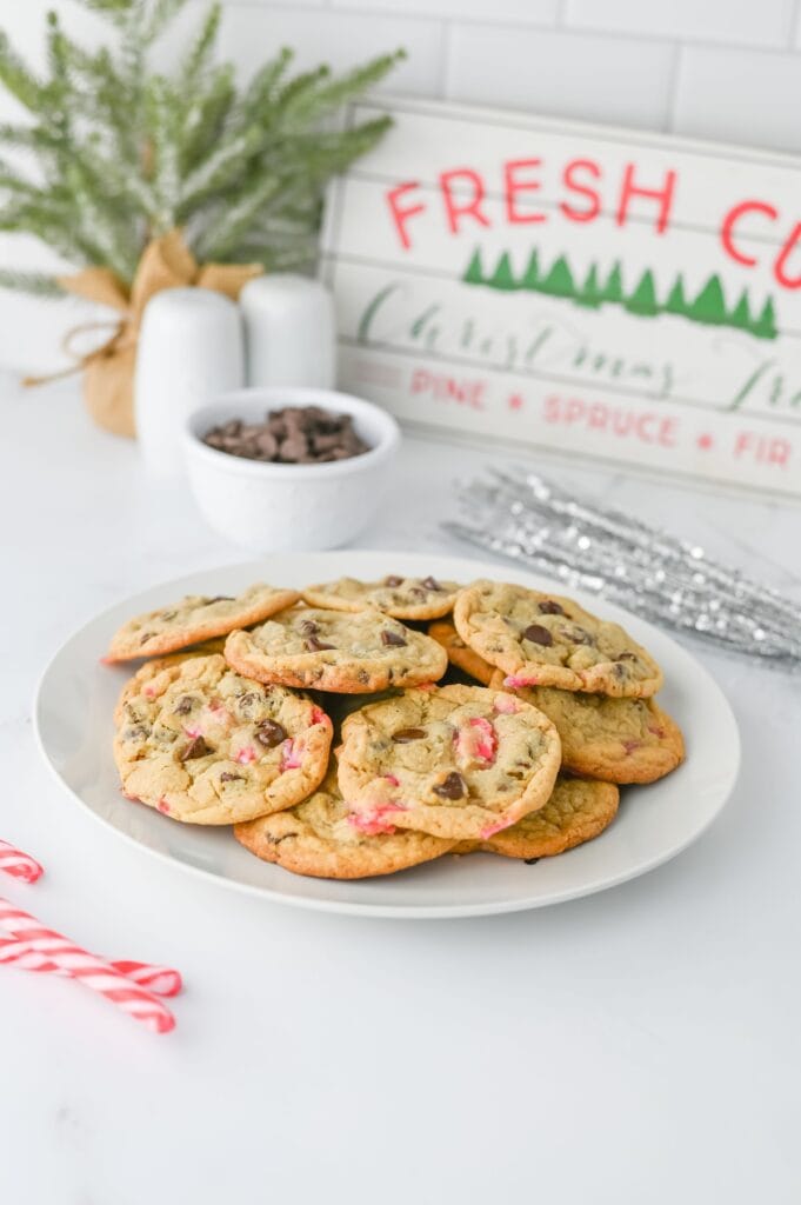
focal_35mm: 50
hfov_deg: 26.9
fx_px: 1671
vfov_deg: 39.6
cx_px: 400
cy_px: 602
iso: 140
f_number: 4.5
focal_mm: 50
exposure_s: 1/100
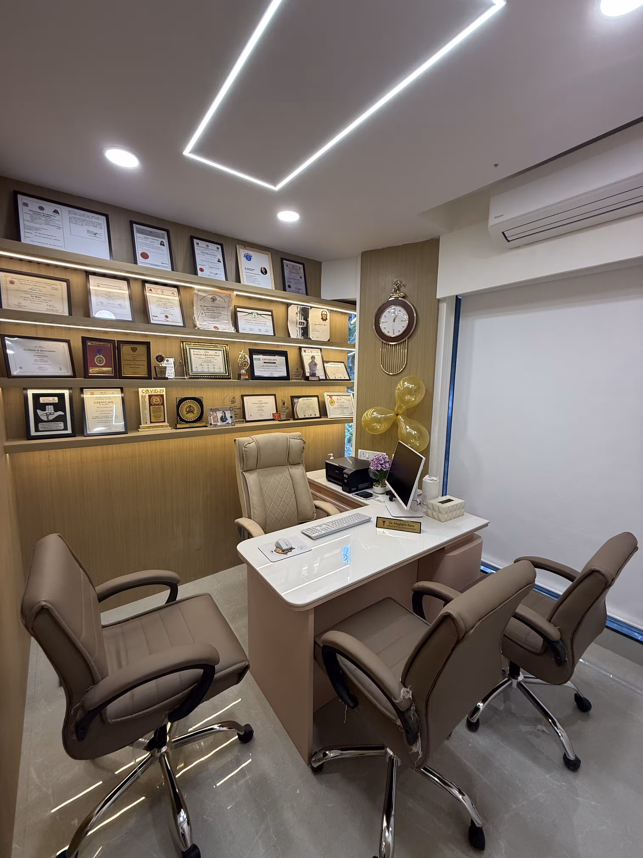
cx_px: 322
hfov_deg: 85.7
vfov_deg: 102.1
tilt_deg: -7.2
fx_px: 347
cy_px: 429
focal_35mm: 14
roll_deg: -2.0
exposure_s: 1/100
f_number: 2.2
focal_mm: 2.22
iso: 125
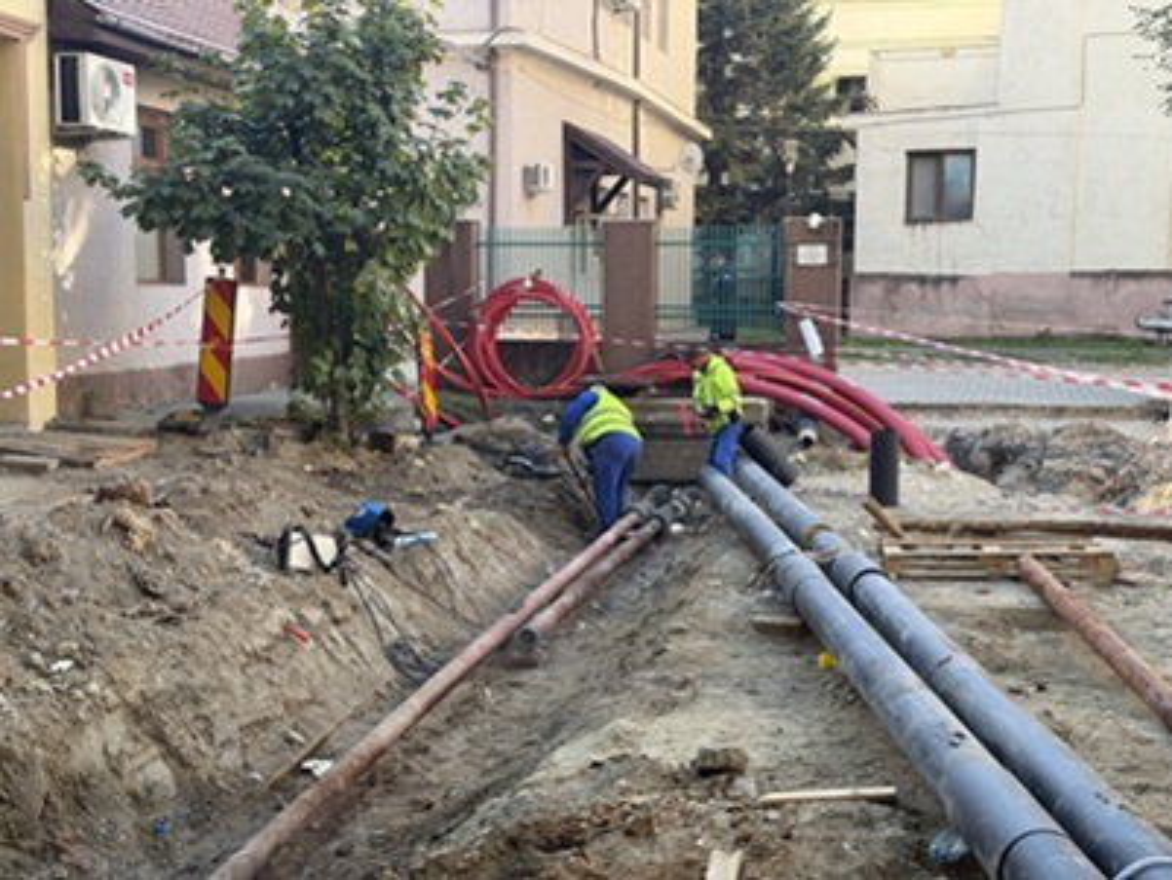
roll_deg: -0.3
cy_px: 440
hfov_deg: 39.6
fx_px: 1626
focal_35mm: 48
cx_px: 586
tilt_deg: -5.6
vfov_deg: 30.3
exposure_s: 1/271
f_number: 1.78
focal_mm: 6.76
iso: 64
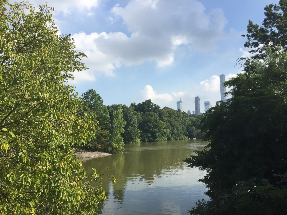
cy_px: 108
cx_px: 144
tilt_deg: +6.5
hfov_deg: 61.7
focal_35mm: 29
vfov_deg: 48.2
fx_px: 240
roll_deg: +0.8
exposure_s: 1/1319
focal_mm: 4.15
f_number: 2.2
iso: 32
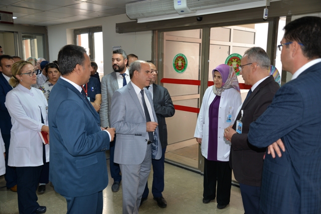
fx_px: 303
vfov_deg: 38.9
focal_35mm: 34
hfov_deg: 55.8
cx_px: 160
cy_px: 107
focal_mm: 34
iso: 500
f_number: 4
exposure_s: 1/60
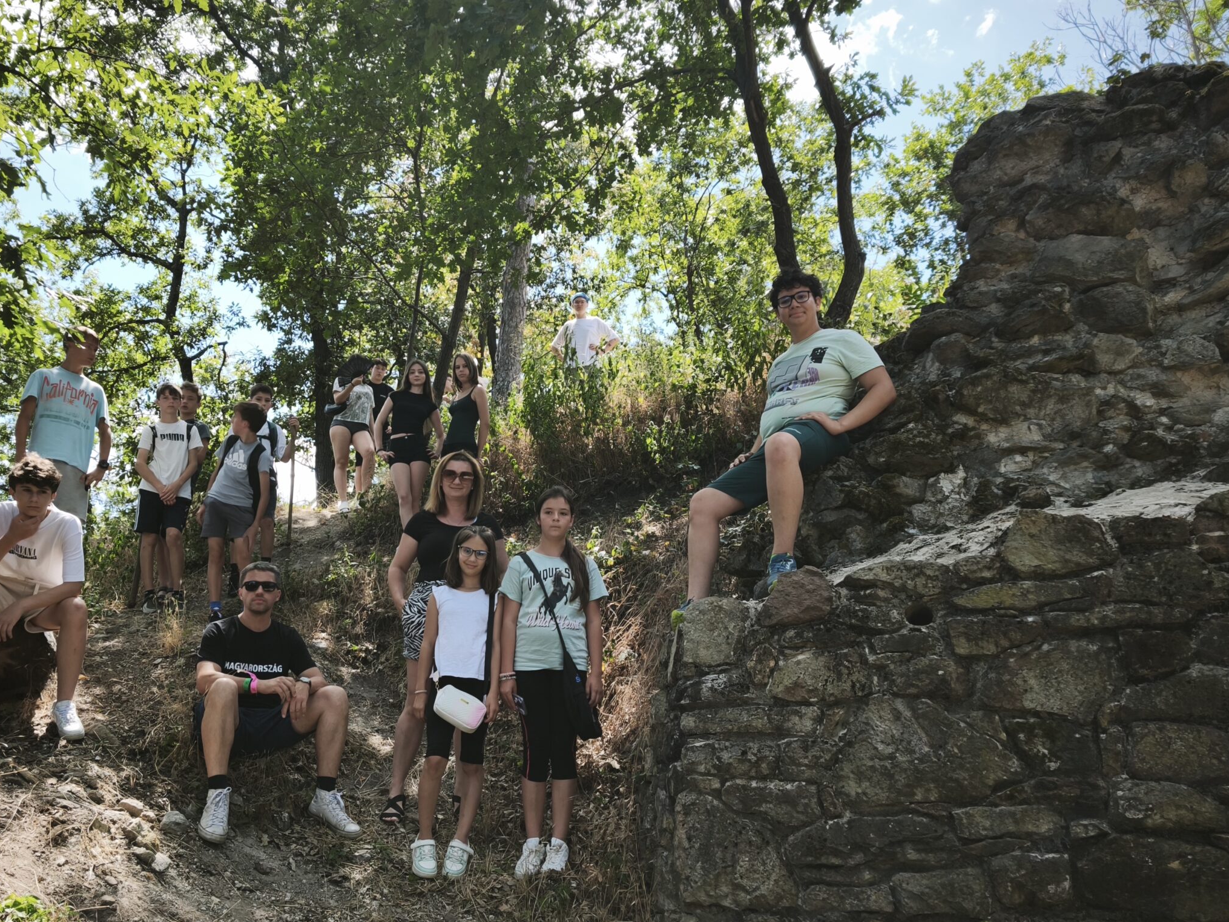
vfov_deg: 48.2
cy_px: 504
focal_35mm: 29
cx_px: 506
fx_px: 1030
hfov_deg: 61.2
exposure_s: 1/595
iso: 50
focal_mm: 5.35
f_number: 1.7
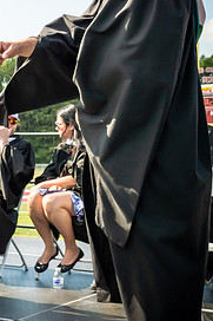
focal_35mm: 82
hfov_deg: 15.3
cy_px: 113
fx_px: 729
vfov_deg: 24.7
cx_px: -111
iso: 200
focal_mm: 22
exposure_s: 1/800
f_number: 7.1
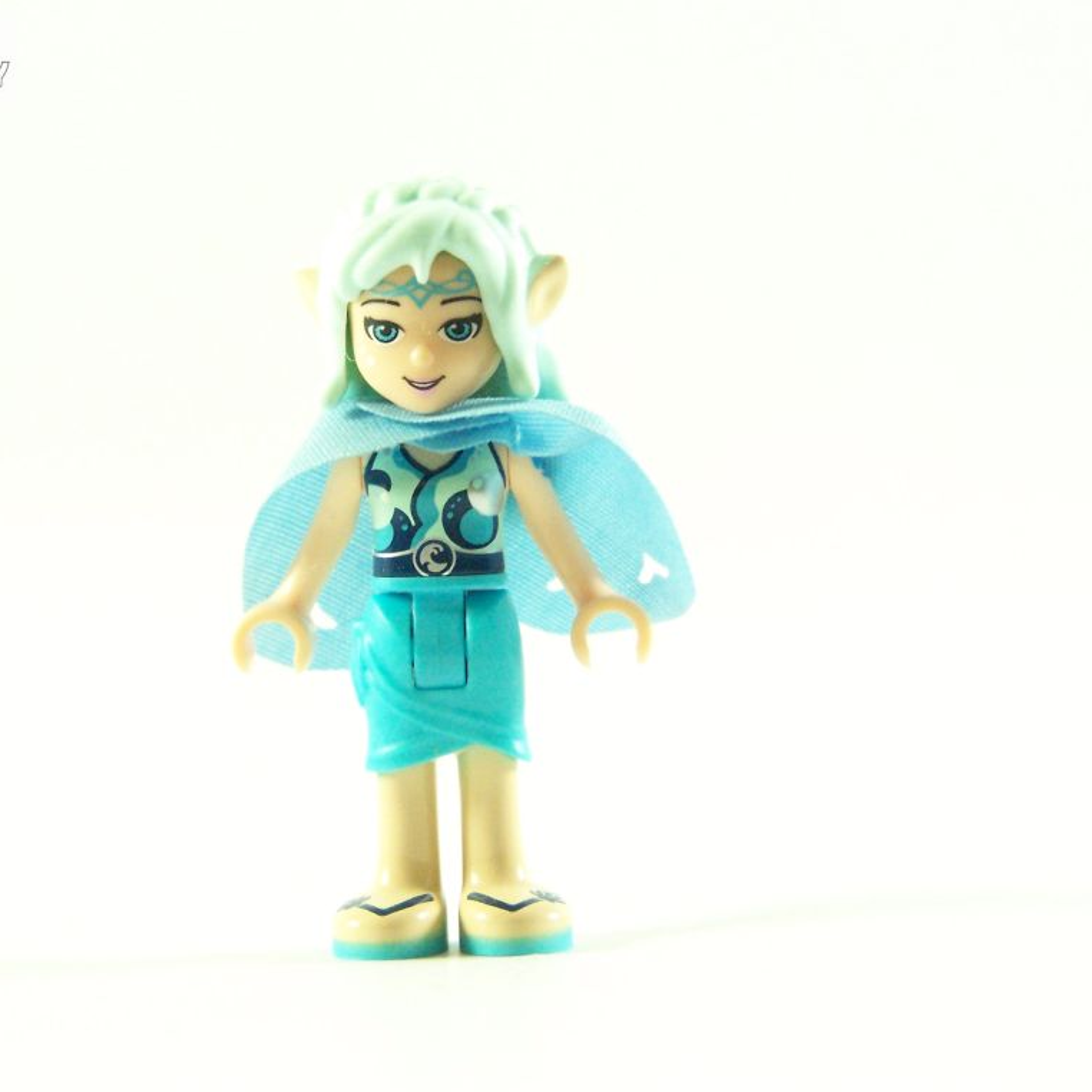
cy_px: 549
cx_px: 451
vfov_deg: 11.5
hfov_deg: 11.5
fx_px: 5425
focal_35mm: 152
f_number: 3.6
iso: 400
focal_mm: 21.2
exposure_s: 1/60
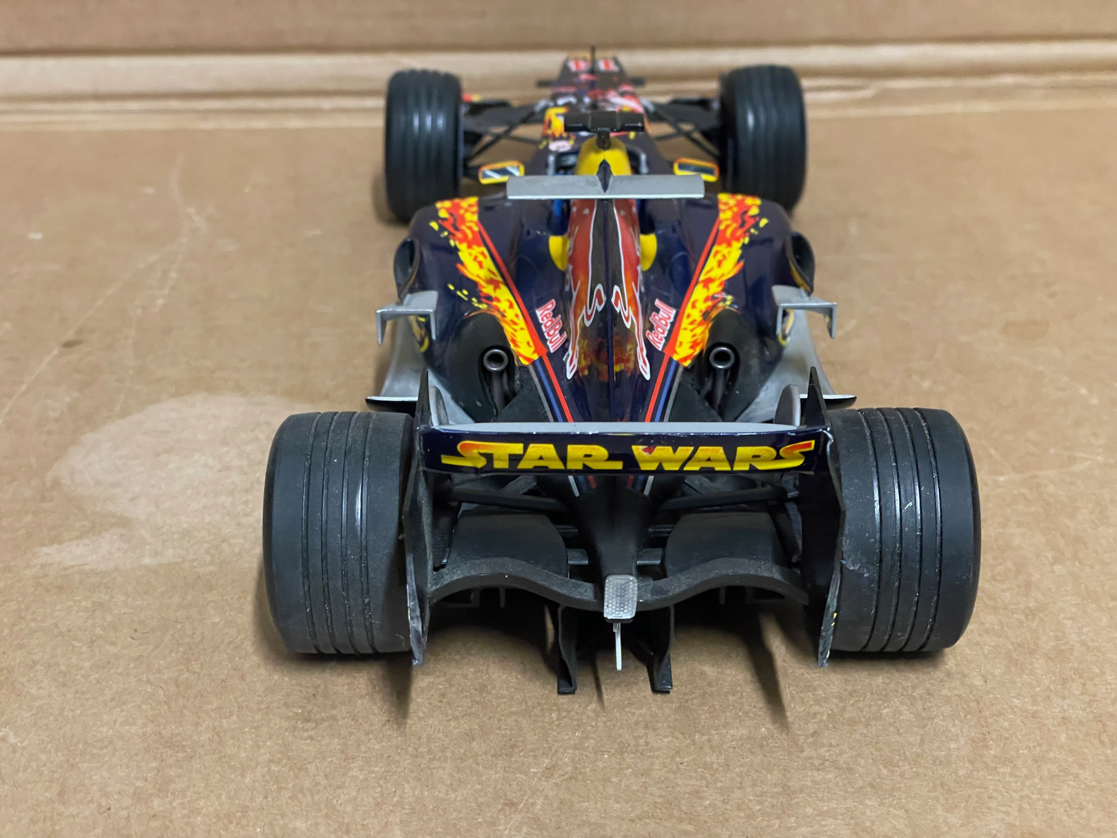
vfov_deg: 28.0
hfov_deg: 36.8
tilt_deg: -29.4
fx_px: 1678
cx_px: 558
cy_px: 419
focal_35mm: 52
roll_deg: +0.6
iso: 640
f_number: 2
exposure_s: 1/50
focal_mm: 6
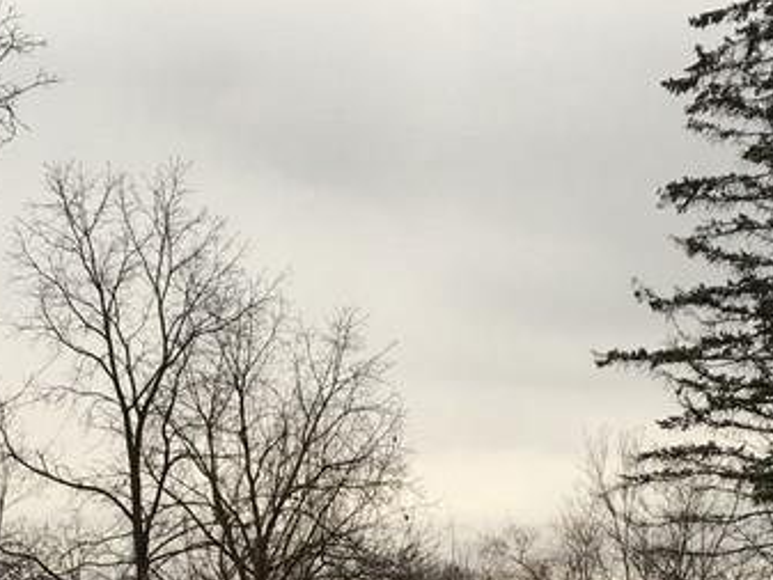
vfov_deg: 16.4
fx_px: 1966
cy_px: 601
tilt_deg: +2.5
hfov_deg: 22.0
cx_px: 186
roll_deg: +2.0
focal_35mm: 88
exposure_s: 1/120
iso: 32
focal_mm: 4.15
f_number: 2.2
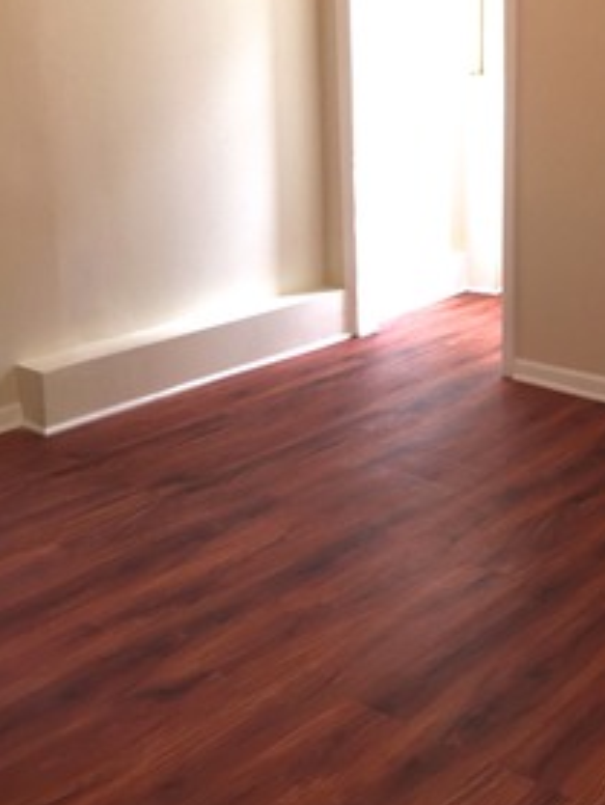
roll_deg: +0.1
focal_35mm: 50
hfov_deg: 28.3
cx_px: 518
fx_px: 1163
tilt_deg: -12.9
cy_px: 264
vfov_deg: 37.7
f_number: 2.2
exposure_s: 1/30
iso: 50
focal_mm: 4.15
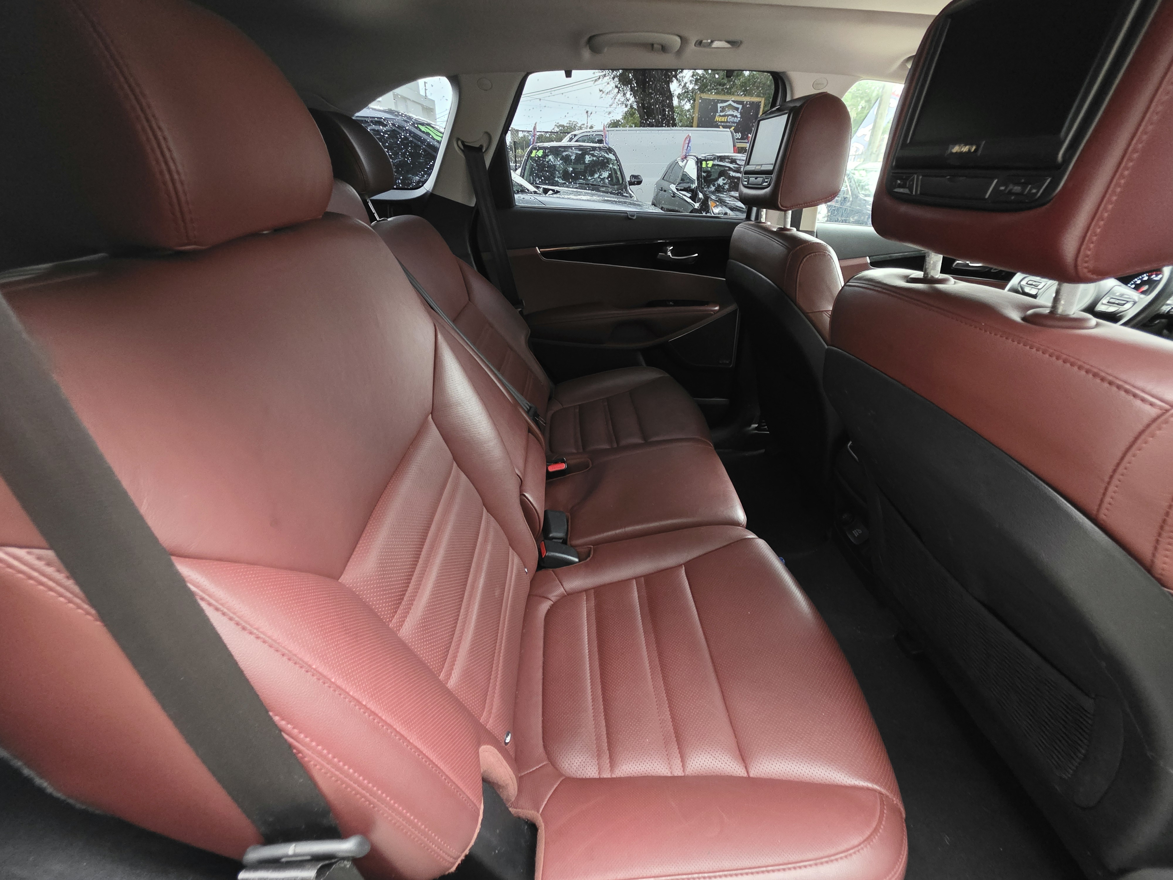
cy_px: 440
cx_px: 586
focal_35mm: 13
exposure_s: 1/25
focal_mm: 2.2
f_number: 1.9
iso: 1000
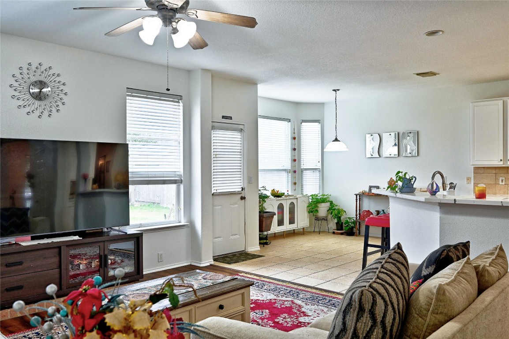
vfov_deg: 43.6
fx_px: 424
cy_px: 170
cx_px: 254
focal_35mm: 30
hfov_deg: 62.0
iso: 400
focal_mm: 30
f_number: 8
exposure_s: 1/13
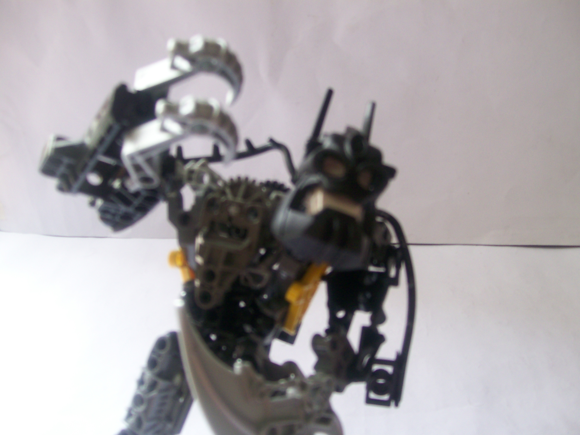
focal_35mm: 36
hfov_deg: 51.4
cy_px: 218
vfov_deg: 39.7
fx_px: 603
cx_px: 290
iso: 80
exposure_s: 1/37.4
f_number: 2.7
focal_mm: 6
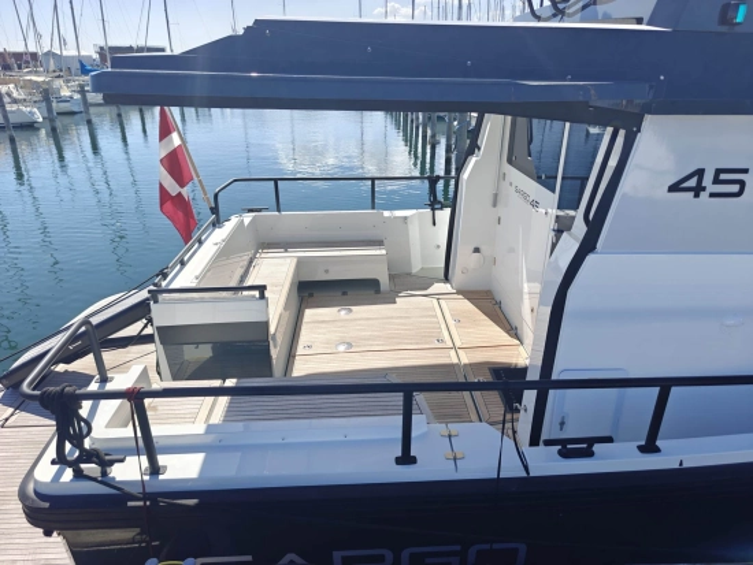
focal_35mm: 23
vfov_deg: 58.9
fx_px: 501
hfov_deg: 73.9
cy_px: 282
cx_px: 376
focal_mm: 6.06
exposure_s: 1/1027
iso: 50
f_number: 1.6
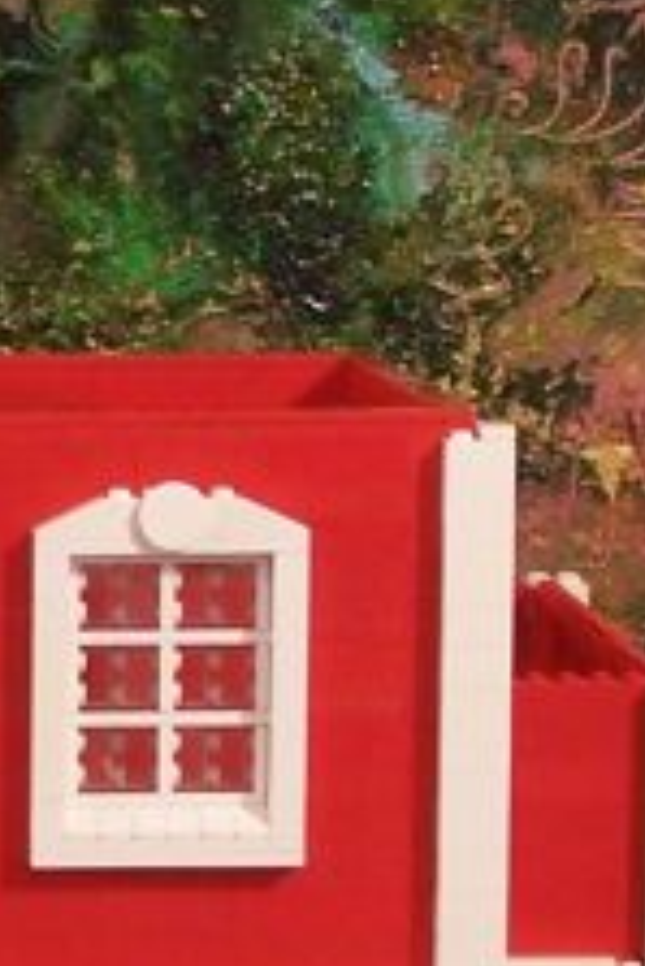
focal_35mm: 305
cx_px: -1048
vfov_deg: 6.7
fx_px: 8184
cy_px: 1122
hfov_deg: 4.4
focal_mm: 10.7
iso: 80
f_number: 3.2
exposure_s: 1/2
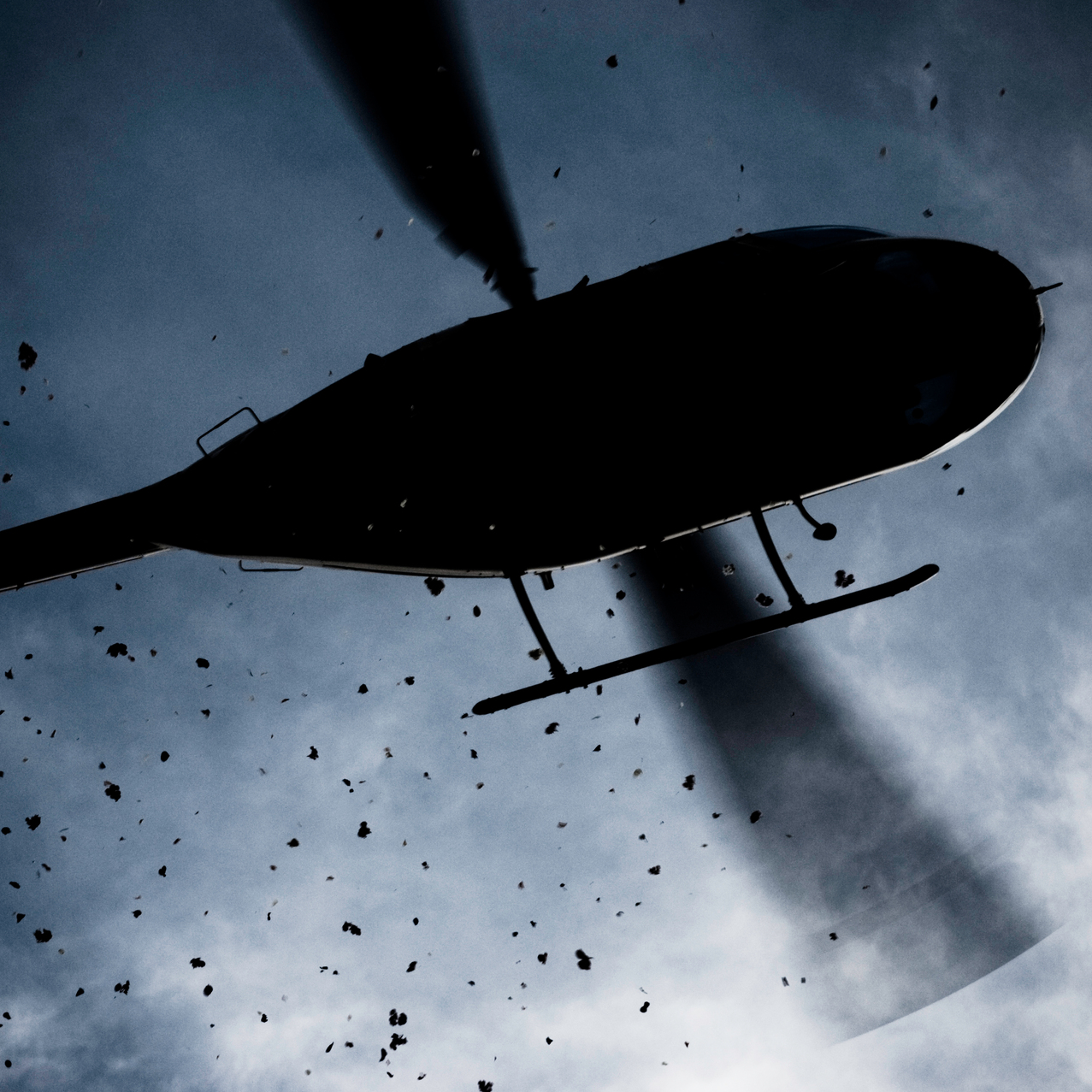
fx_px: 5889
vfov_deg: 10.6
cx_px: 483
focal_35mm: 165
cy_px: 543
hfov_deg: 10.6
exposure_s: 1/125
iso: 100
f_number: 5.6
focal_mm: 86
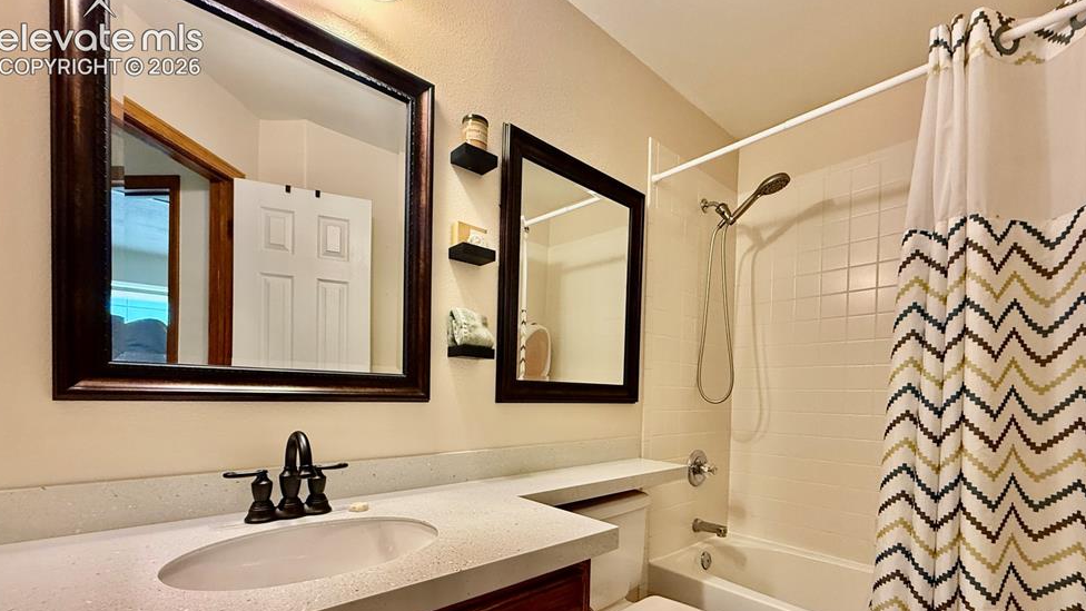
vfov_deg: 65.4
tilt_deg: -1.0
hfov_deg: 99.4
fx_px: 461
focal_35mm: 16
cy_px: 403
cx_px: 555
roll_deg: -1.0
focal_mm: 2.22
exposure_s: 1/60
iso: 320
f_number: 2.2
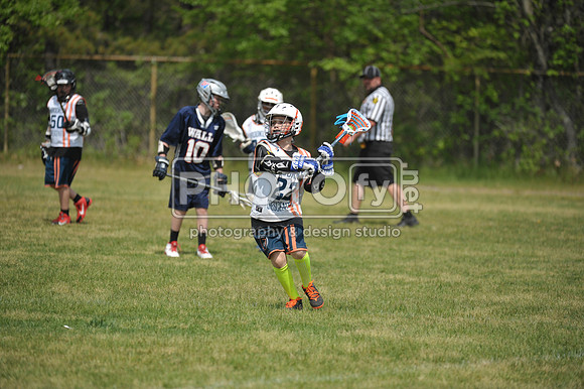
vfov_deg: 4.7
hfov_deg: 7.1
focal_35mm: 290
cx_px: 292
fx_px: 4702
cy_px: 194
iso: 640
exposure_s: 1/5000
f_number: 4
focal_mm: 290
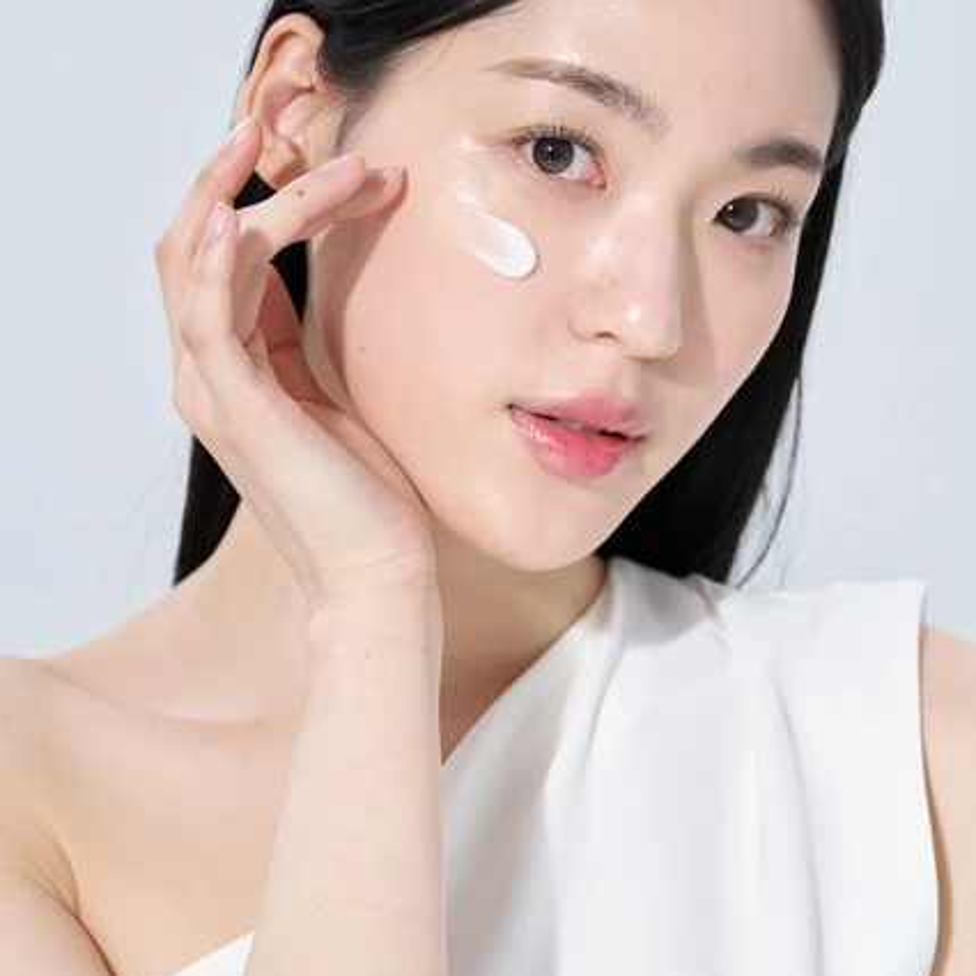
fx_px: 5231
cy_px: 328
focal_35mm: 164
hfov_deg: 10.7
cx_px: 488
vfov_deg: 10.6
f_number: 8
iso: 500
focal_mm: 128
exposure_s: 1/125
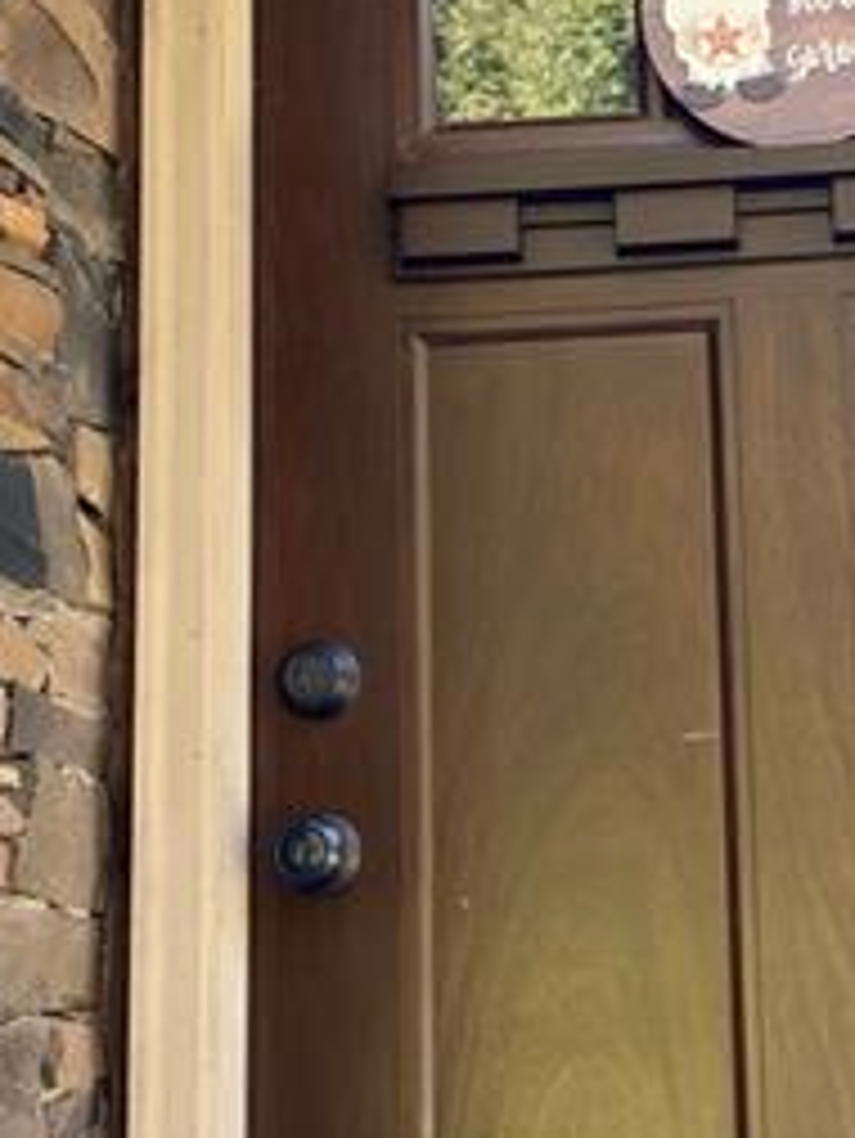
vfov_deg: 24.7
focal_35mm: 79
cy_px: 477
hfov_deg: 18.4
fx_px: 2599
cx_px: 756
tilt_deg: +11.3
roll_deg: +2.2
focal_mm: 4.25
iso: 50
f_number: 1.8
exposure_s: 1/122
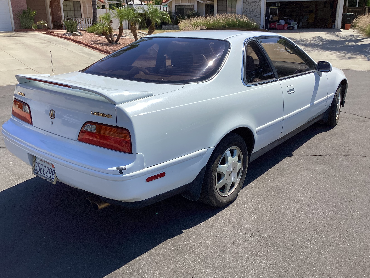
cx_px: 185
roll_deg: +1.3
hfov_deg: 58.4
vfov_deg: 45.4
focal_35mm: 31
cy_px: 139
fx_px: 331
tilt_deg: -17.5
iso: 25
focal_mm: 3.3
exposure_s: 1/1664
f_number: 2.4
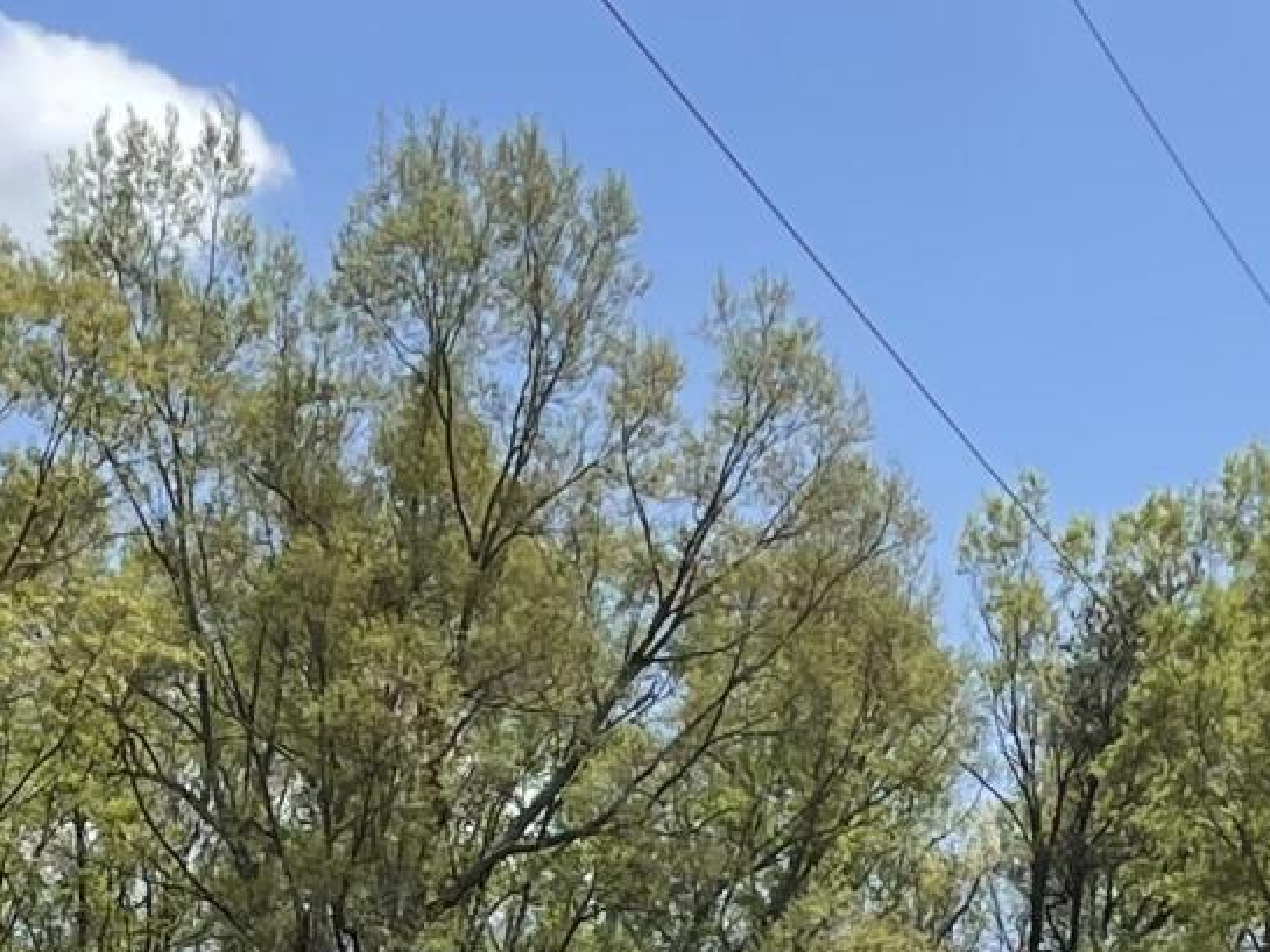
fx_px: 5248
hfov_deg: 13.7
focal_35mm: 143
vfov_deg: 9.5
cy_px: 2079
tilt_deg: -2.4
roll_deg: -0.9
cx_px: 282
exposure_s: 1/3509
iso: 32
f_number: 1.6
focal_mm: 4.2
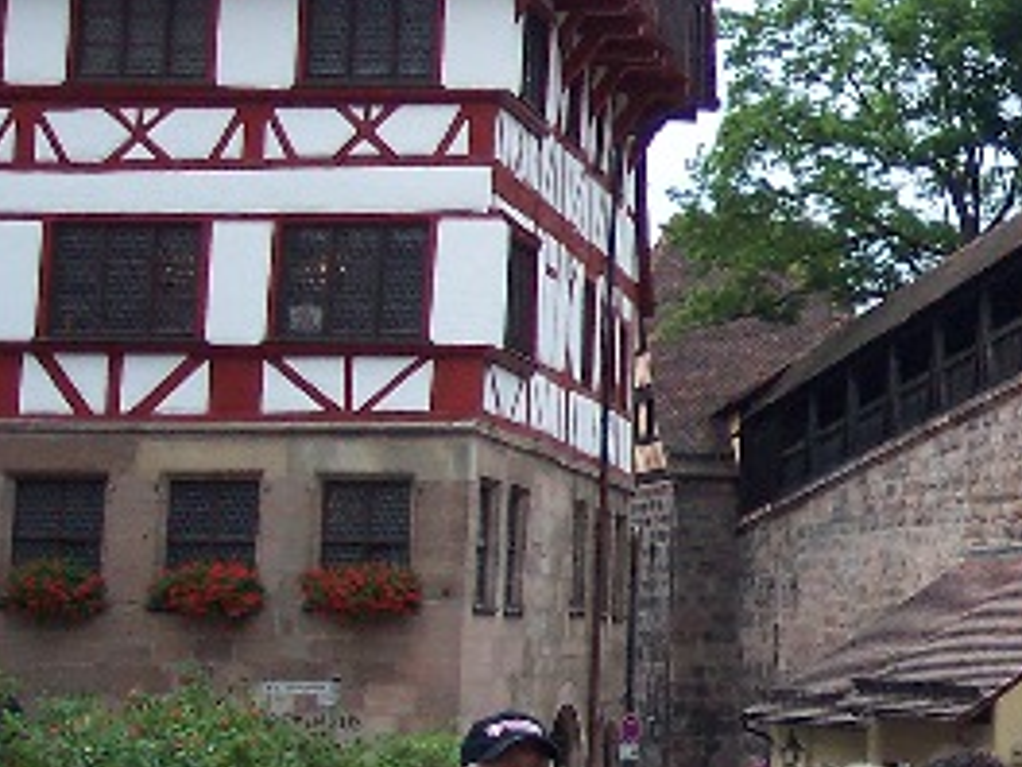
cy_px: 182
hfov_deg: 15.8
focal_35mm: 115
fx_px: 3395
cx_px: 1514
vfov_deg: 12.8
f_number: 2.8
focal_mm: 8
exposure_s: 1/500
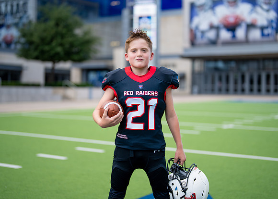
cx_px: 143
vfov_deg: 24.9
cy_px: 92
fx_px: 449
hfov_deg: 34.4
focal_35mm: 57
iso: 100
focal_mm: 50
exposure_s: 1/1600
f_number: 1.2
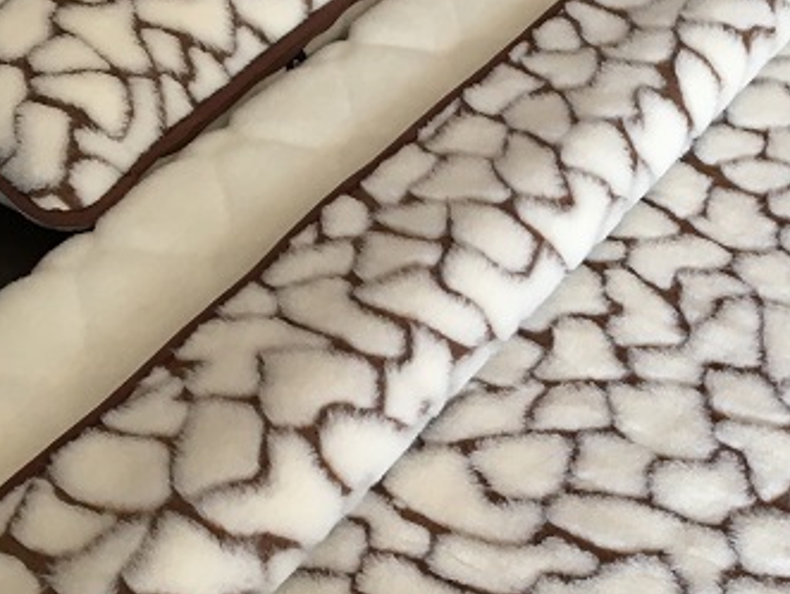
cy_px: 415
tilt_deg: -47.6
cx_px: 618
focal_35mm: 70
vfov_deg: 20.9
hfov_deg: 27.3
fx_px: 1599
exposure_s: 1/33
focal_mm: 4.15
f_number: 2.2
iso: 32
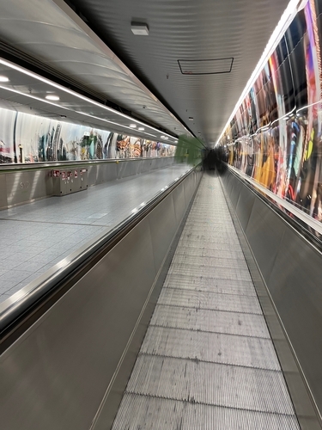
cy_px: 215
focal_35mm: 26
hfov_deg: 53.1
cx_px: 161
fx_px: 322
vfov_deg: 67.3
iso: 125
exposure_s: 1/59
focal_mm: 5.1
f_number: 1.6
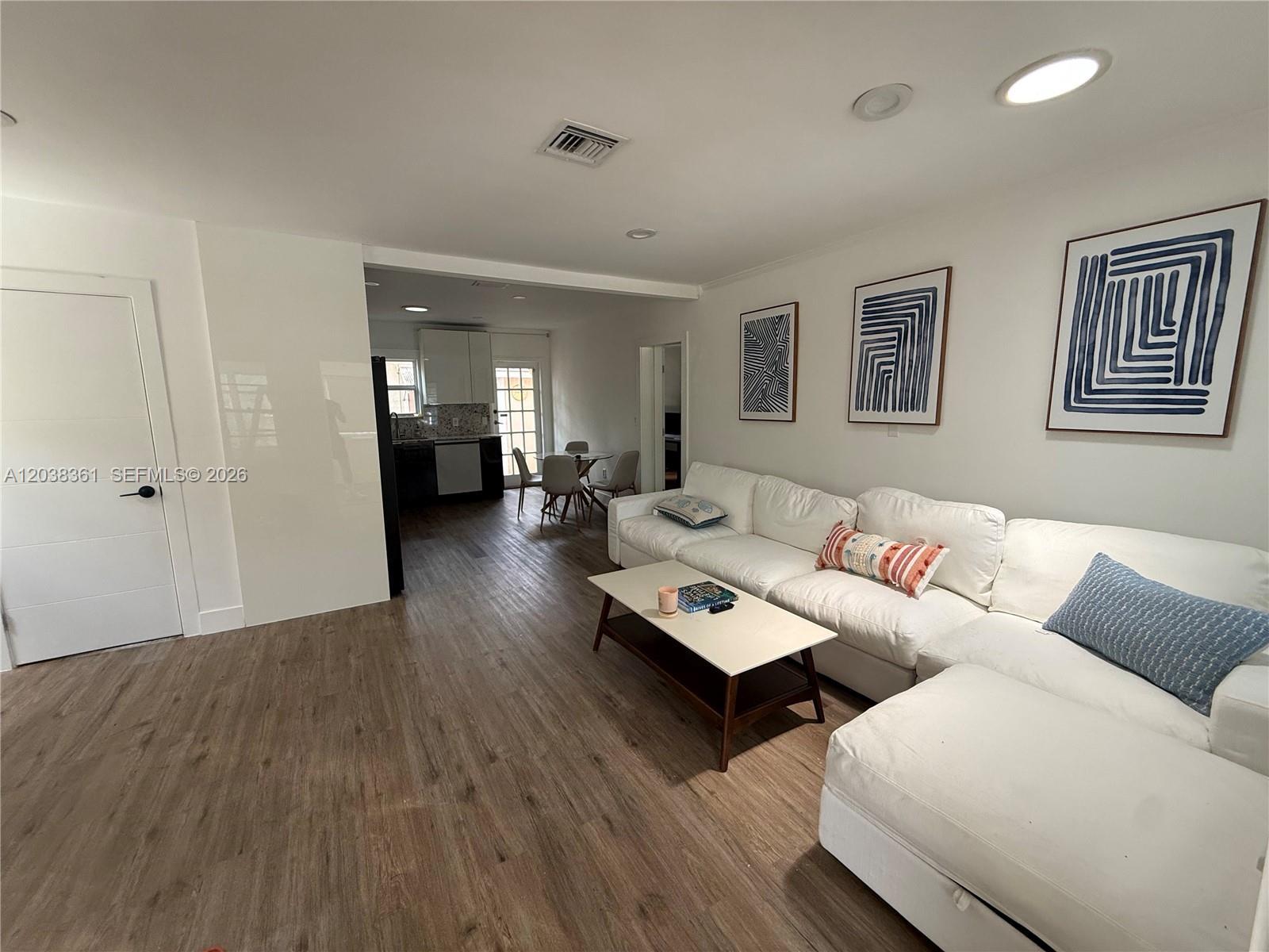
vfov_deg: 85.7
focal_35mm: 14
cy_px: 476
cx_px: 634
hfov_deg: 102.1
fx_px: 513
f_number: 2.2
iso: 160
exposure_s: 1/99
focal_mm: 2.22
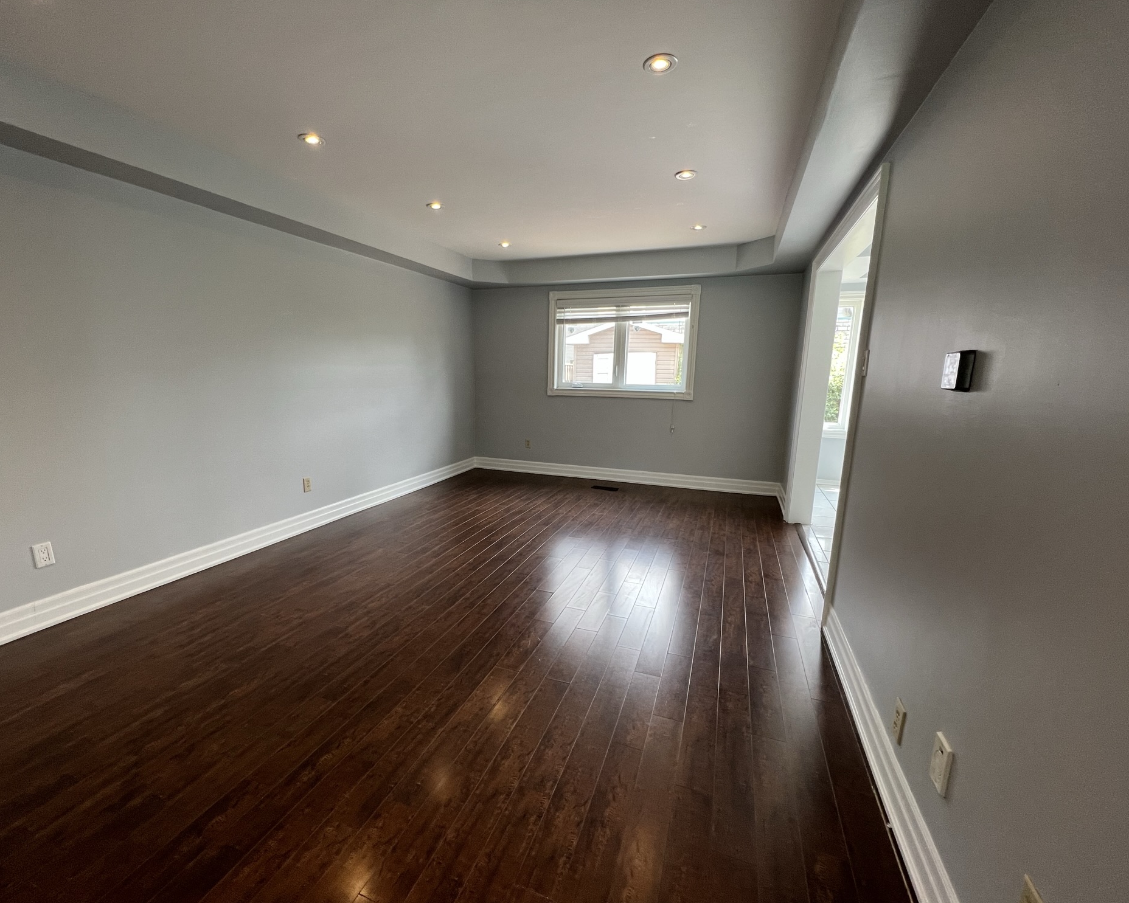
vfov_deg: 88.0
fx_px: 468
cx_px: 523
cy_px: 461
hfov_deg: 100.5
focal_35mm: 14
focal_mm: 1.57
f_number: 1.8
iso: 100
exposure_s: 1/120
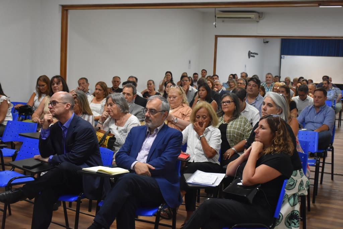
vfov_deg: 26.5
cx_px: 172
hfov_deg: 38.9
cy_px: 114
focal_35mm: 51
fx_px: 486
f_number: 5
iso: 1600
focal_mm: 34
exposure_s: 1/100
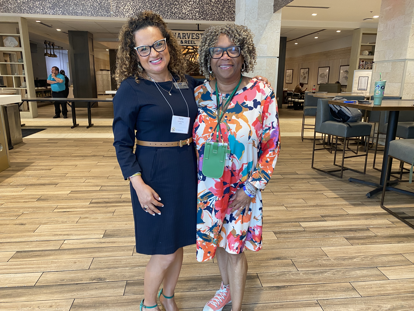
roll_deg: +0.4
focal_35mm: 26
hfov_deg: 67.3
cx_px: 207
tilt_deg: -15.0
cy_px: 156
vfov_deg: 53.1
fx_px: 311
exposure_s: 1/60
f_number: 1.8
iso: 125
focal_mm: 4.25
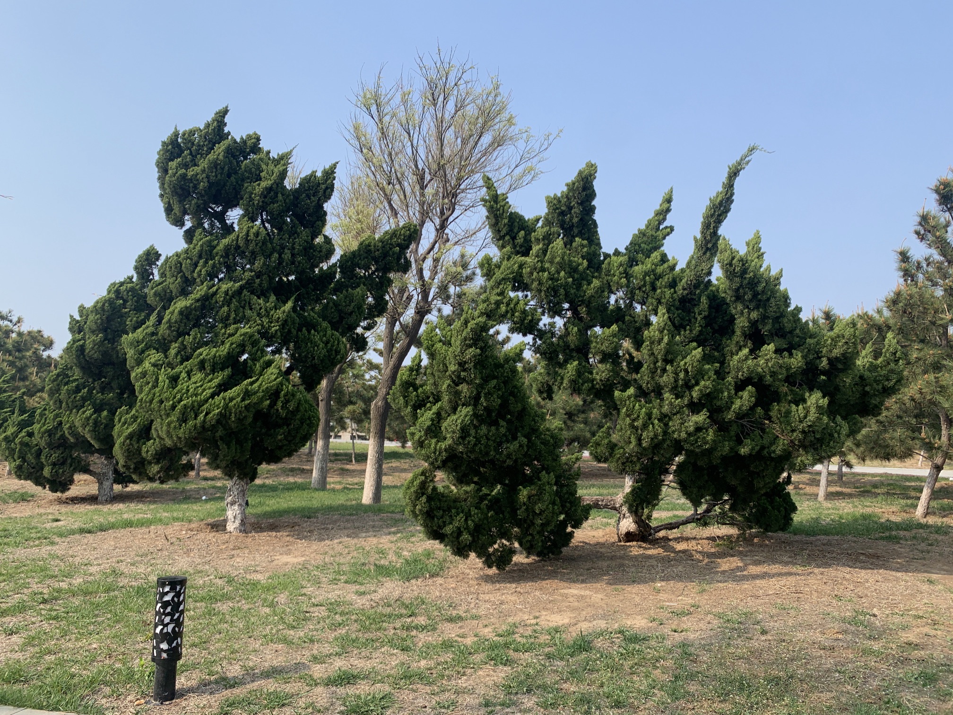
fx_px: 716
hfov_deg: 67.3
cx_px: 476
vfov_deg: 53.1
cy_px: 358
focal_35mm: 26
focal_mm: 4.25
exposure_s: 1/1812
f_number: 1.8
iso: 25
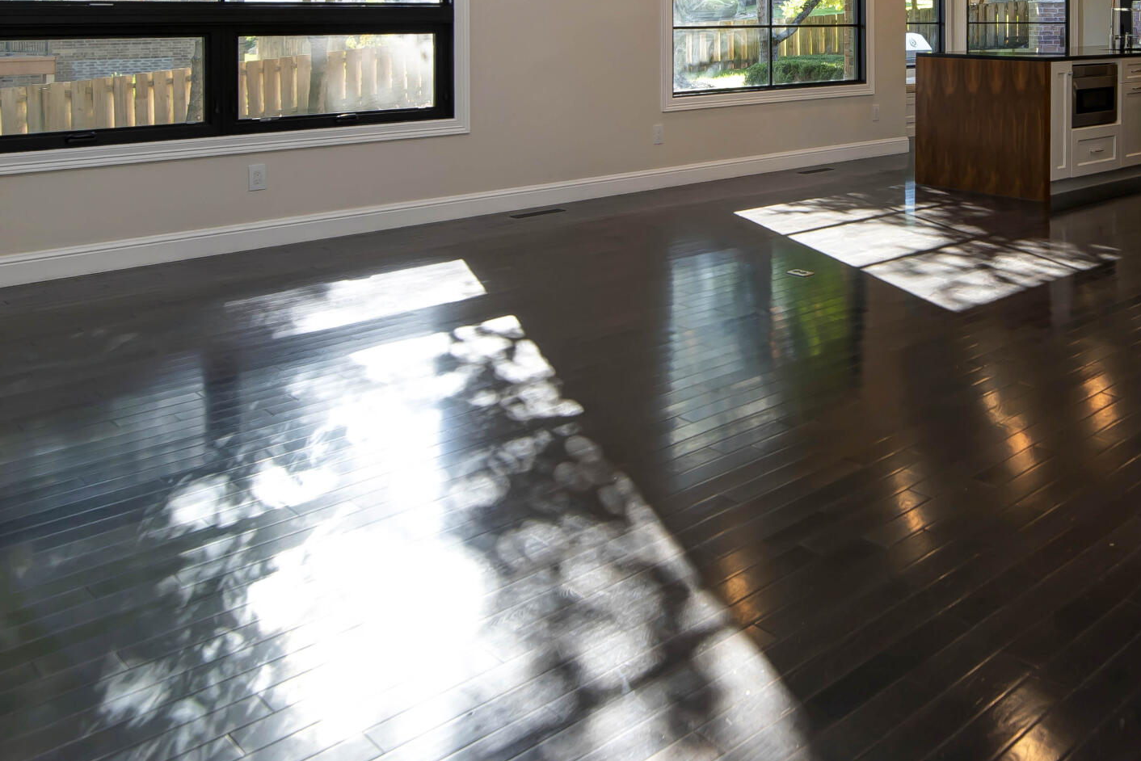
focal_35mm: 34
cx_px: 876
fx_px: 1078
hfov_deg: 52.9
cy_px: 23
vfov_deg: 35.6
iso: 200
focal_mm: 16
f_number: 6.7
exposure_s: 1/30
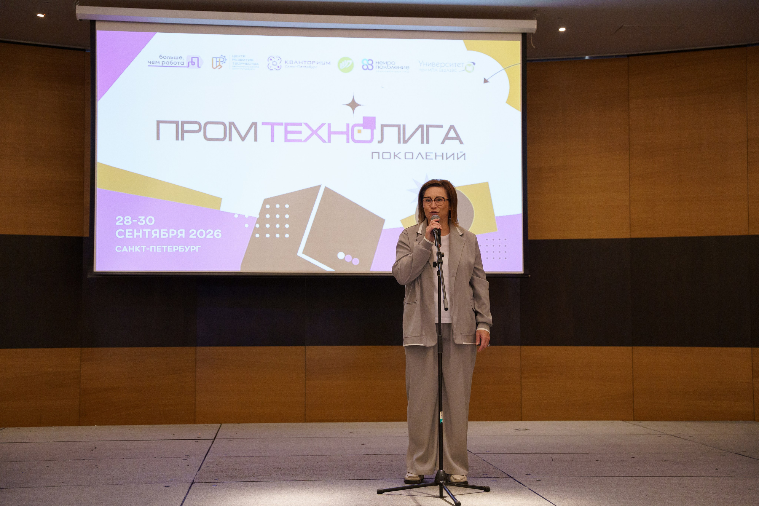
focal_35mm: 52
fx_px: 1103
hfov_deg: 38.0
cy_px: 253
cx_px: 380
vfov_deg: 25.9
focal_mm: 52.3
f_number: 3.5
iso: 4000
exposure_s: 1/160
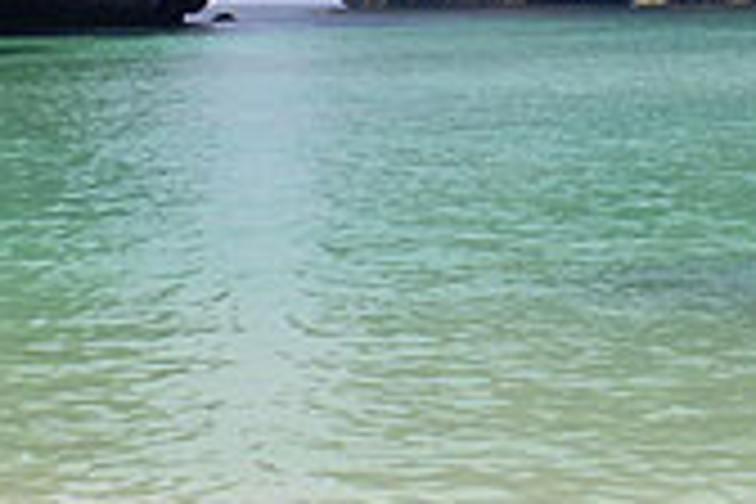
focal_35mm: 108
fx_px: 2268
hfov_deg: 18.9
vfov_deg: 12.5
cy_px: -43
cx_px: 446
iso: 100
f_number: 6.6
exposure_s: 1/320
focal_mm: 6.3
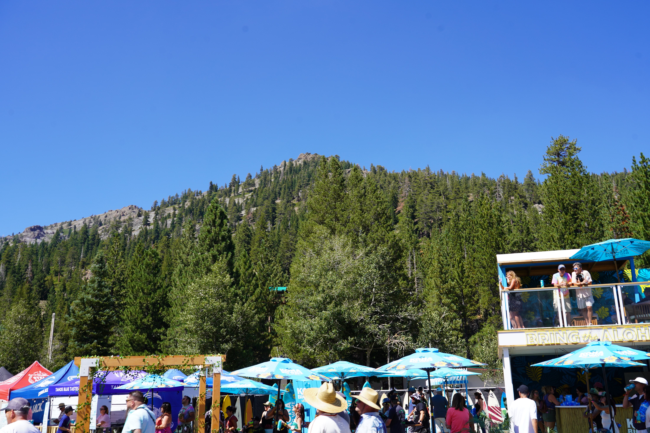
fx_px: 632
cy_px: 216
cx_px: 325
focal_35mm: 35
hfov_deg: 54.4
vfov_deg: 37.9
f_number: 9
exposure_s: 1/125
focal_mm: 35
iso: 100
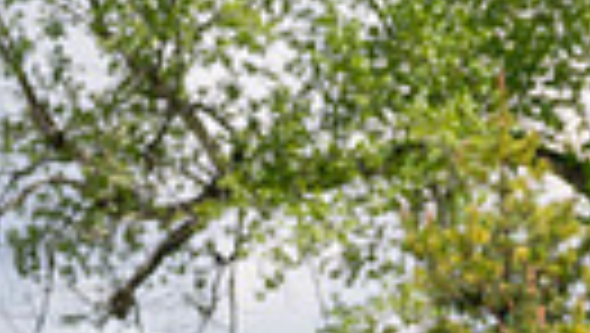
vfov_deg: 1.5
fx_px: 12293
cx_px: 748
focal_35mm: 785
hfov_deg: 2.7
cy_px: 758
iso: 100
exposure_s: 1/500
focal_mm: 169
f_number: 5.6
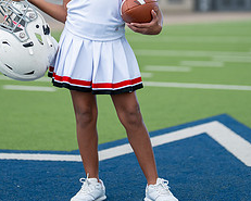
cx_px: 119
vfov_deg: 11.5
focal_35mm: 133
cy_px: 15
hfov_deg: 14.5
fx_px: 988
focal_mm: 50
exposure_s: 1/1250
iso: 160
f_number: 1.2
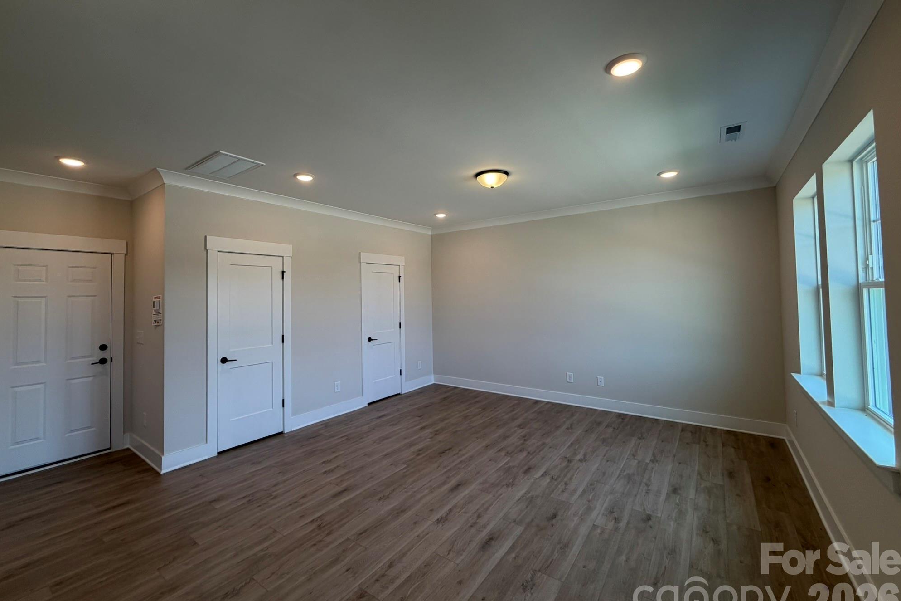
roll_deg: +1.3
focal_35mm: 15
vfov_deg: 77.2
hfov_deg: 100.4
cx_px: 441
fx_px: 375
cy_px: 283
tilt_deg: +2.2
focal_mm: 2.22
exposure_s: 1/120
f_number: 2.2
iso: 80
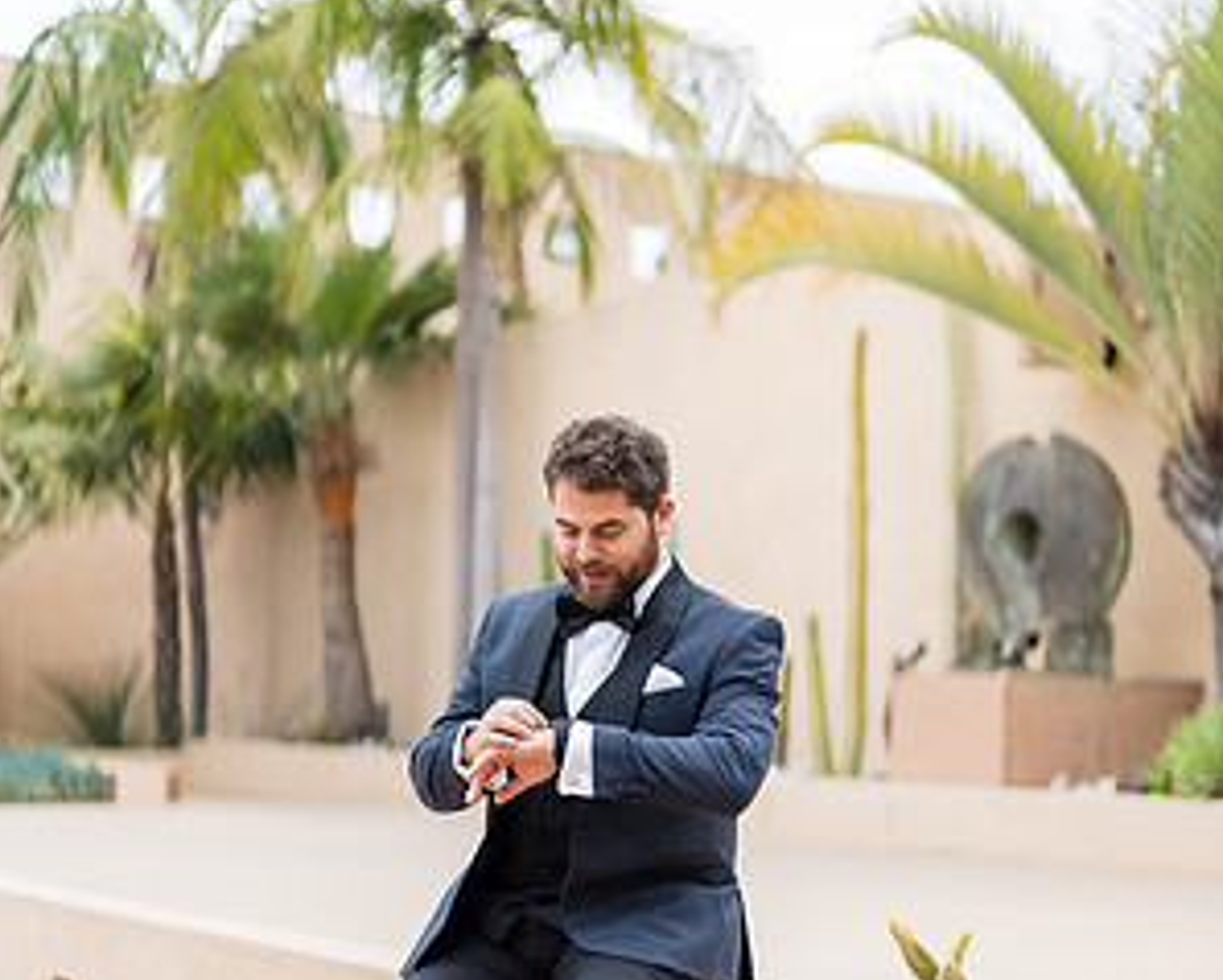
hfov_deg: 26.8
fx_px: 2572
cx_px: 614
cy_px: 675
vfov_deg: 21.5
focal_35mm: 71
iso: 200
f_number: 1.2
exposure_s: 1/6400
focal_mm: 50
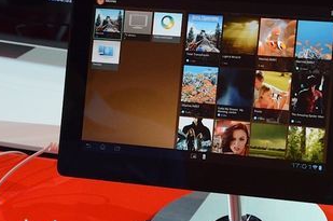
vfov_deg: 14.1
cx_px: 261
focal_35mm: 97
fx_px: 896
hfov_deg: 20.8
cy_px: 122
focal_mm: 40
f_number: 10
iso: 4000
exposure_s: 1/160
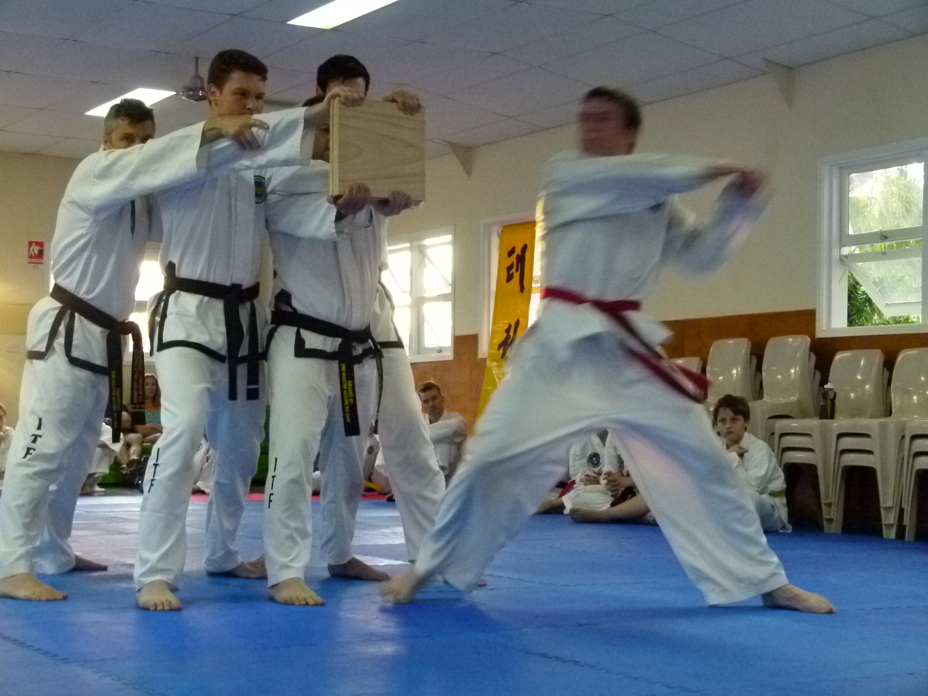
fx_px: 1635
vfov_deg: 24.0
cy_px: 348
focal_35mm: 61
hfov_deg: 31.7
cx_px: 464
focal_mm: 11
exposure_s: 1/80
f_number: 3.3
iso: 800
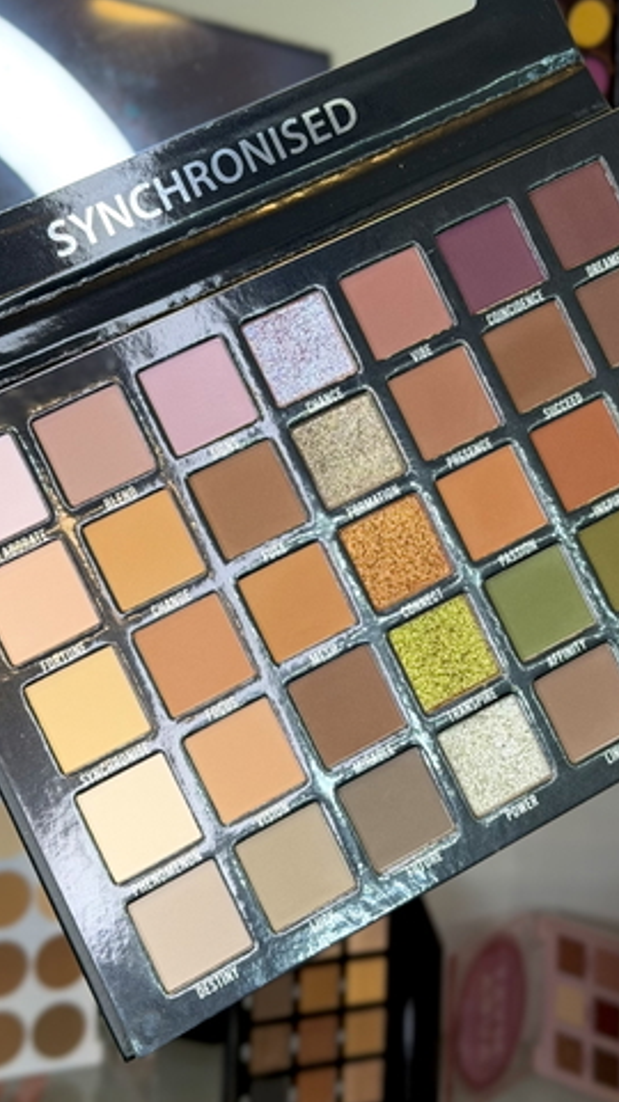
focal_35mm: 58
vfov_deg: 36.0
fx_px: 1695
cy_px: 544
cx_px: 369
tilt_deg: -8.8
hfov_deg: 20.7
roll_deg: -0.7
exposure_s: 1/118
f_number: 1.78
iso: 64
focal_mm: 6.76
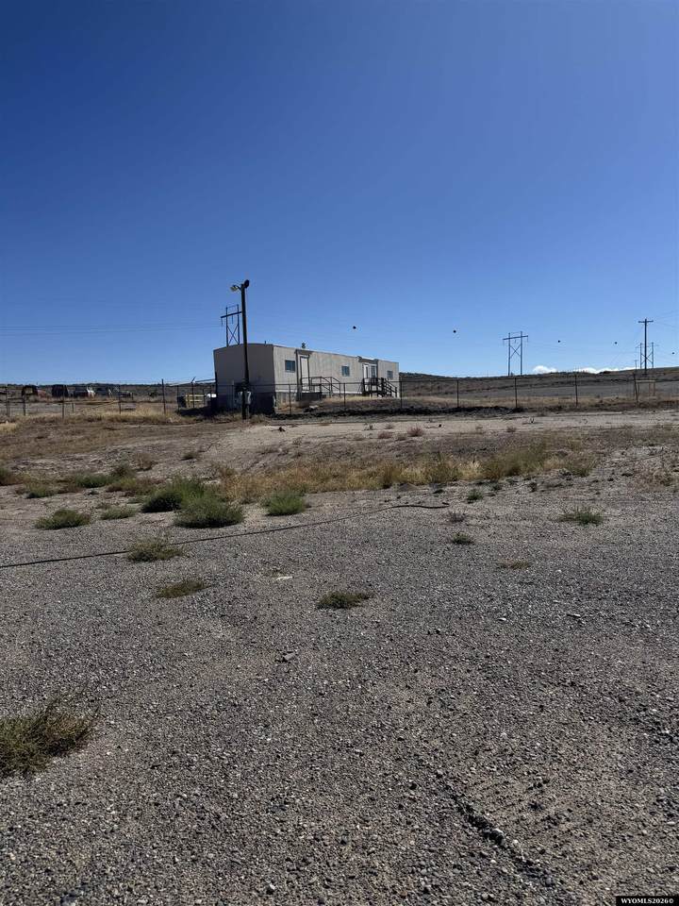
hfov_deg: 56.8
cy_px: 453
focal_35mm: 24
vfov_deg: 71.6
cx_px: 340
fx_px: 628
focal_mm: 6.76
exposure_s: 1/9009
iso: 80
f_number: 1.78
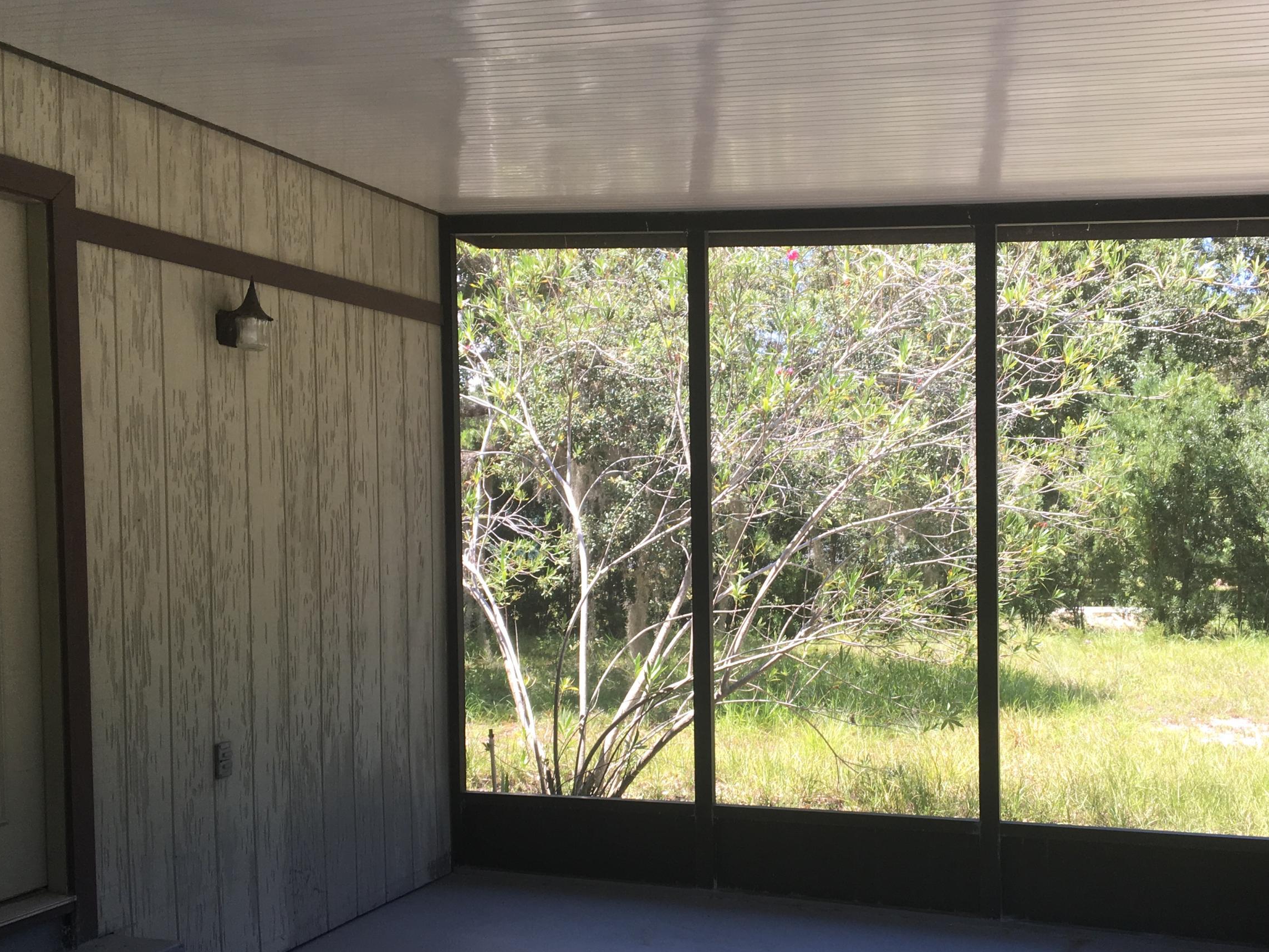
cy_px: 569
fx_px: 1393
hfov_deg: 48.8
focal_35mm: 38
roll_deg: +1.0
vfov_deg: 37.6
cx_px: 721
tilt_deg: -2.7
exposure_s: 1/158
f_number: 2.2
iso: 25
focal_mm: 4.15
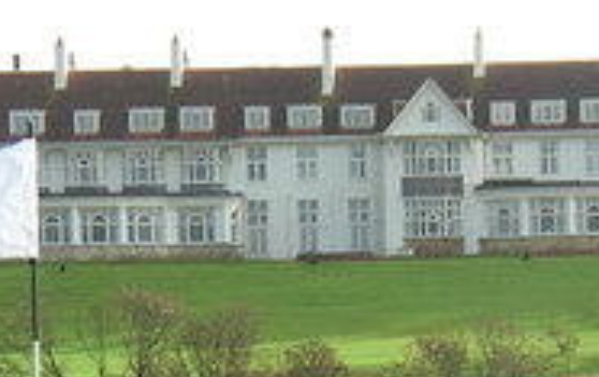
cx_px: 506
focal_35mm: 349
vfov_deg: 3.8
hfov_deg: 6.0
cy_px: 540
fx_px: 5708
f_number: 3.5
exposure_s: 1/198
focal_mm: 15.9
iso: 50
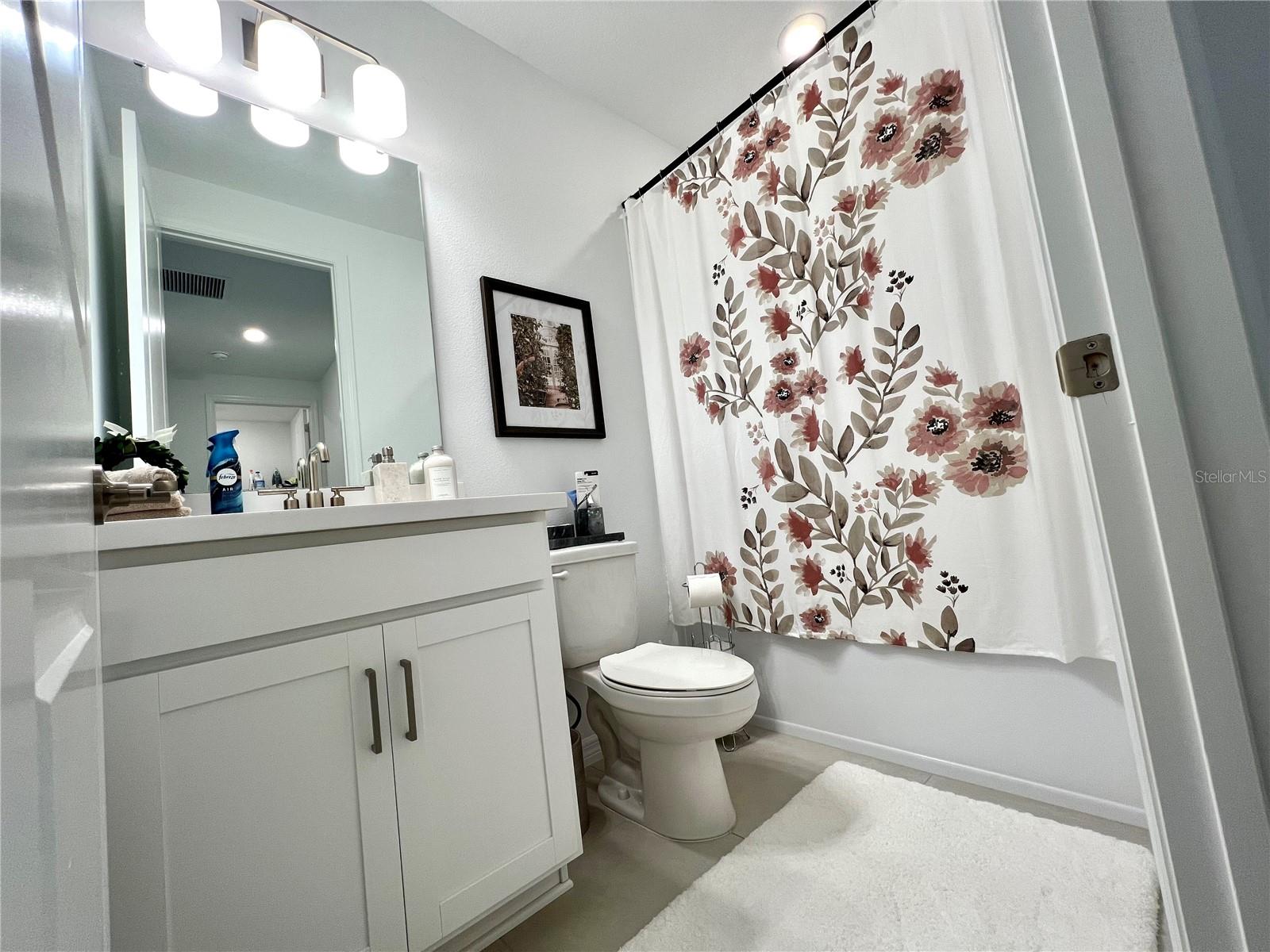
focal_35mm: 13
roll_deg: +7.5
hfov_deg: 106.2
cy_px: 476
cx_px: 635
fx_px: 477
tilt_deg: +5.2
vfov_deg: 89.9
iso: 100
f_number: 1.8
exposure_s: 1/120
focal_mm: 1.57
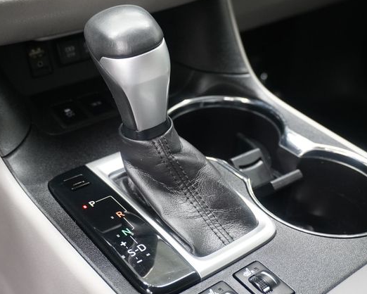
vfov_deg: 32.8
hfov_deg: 40.2
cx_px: 150
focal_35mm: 46
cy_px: 146
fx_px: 500
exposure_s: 1/60
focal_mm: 27
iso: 2000
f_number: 4.5
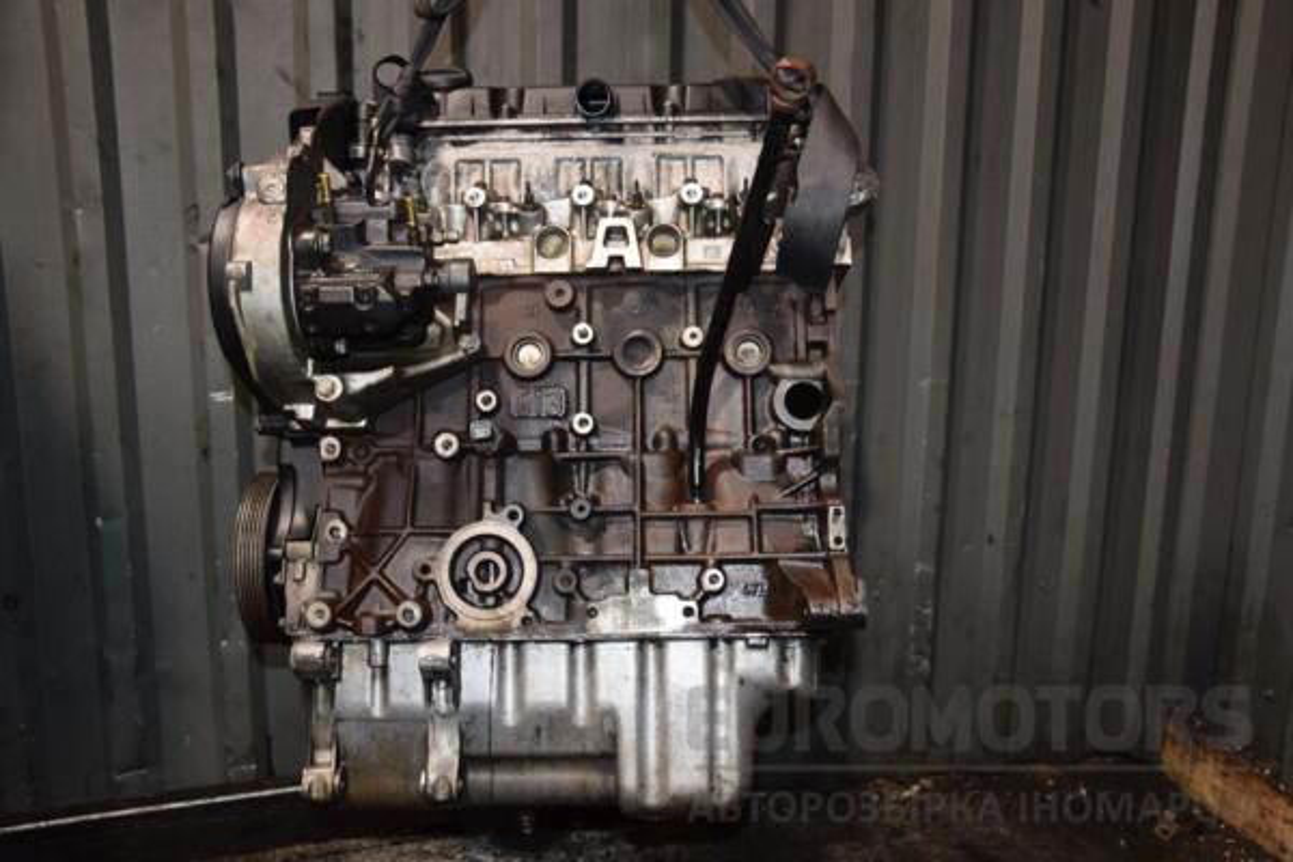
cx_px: 646
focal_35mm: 33
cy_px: 431
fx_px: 1185
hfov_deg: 57.2
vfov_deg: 40.0
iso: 800
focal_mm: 22
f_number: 5
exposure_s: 1/60
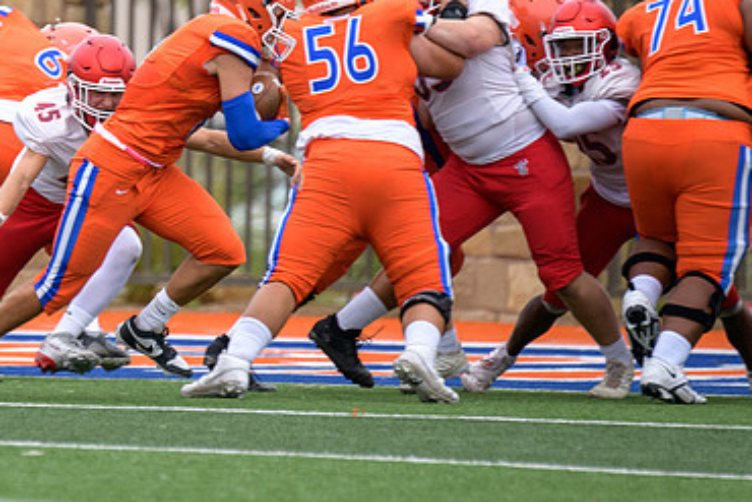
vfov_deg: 1.8
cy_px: 168
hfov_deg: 2.7
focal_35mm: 772
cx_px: 12
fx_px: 16132
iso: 320
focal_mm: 300
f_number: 2.8
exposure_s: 1/1000
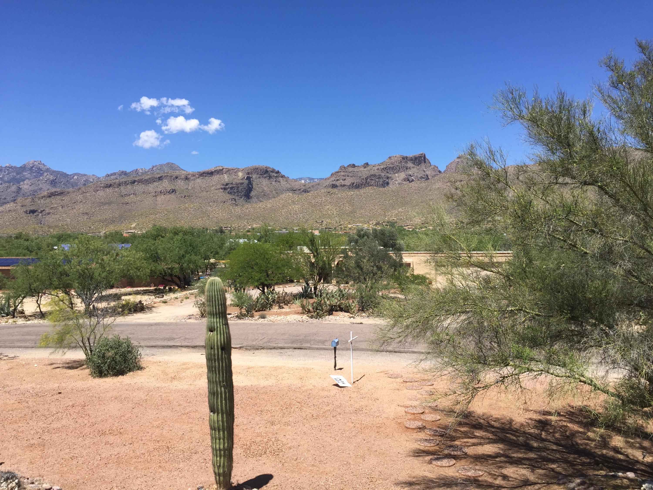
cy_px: 245
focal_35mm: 29
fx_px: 547
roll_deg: -0.6
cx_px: 326
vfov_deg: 48.2
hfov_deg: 61.7
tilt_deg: -0.1
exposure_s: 1/1980
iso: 32
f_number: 2.2
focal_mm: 4.15
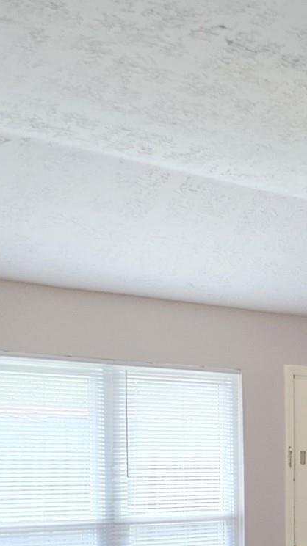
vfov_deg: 29.4
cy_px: 481
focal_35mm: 69
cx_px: 548
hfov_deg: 15.2
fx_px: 999
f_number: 1.7
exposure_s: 1/120
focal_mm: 6.3
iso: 200
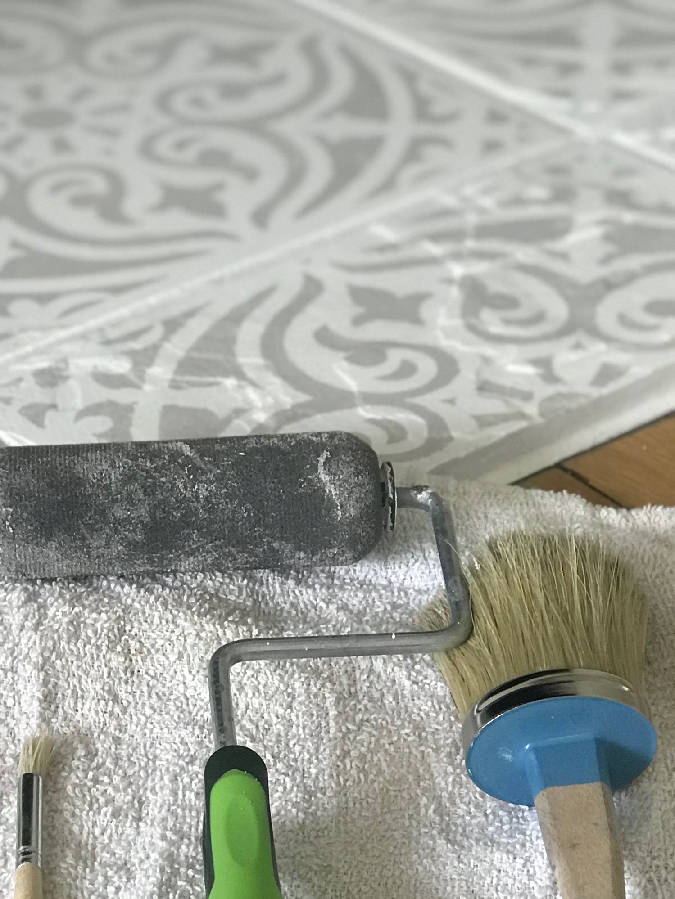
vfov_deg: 17.0
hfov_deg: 12.9
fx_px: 2989
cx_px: 204
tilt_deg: -35.1
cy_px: 649
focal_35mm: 115
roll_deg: +3.3
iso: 80
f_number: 2.8
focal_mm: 6.6
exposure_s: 1/60
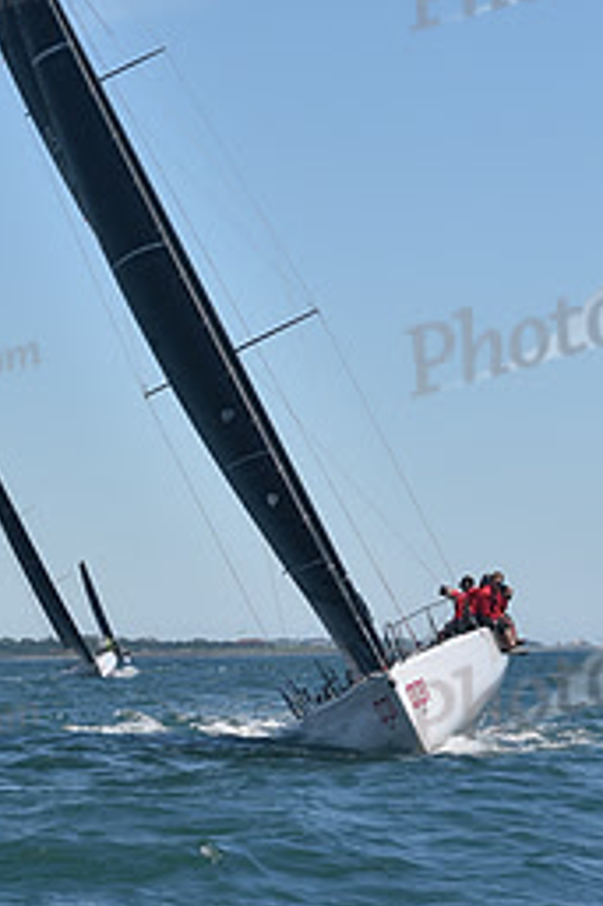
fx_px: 3975
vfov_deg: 12.9
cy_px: 173
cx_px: 224
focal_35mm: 158
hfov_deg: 8.7
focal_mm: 70
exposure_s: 1/800
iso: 320
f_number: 8
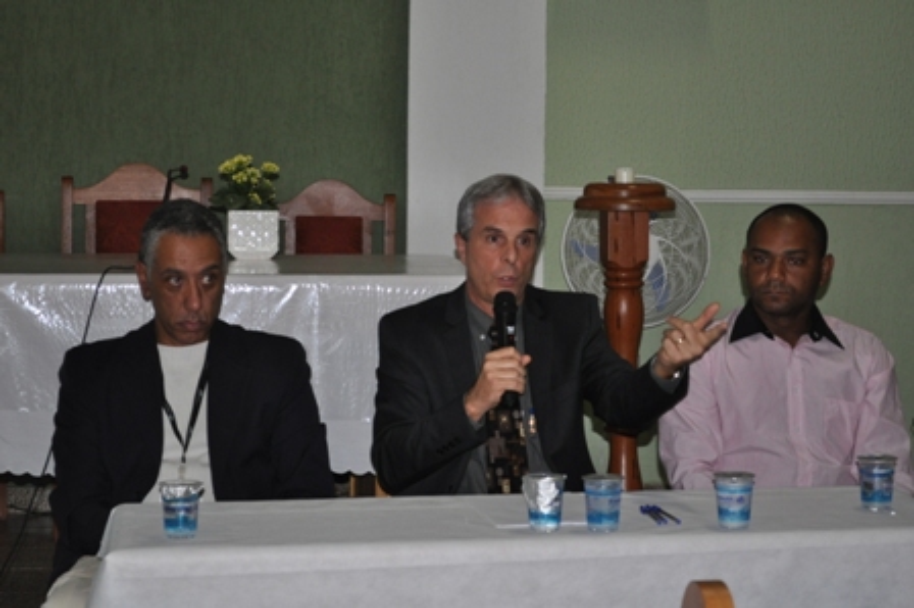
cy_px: 304
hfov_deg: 24.6
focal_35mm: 82
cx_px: 457
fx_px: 2093
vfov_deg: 16.5
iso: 800
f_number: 5.6
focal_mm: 55
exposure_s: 1/60
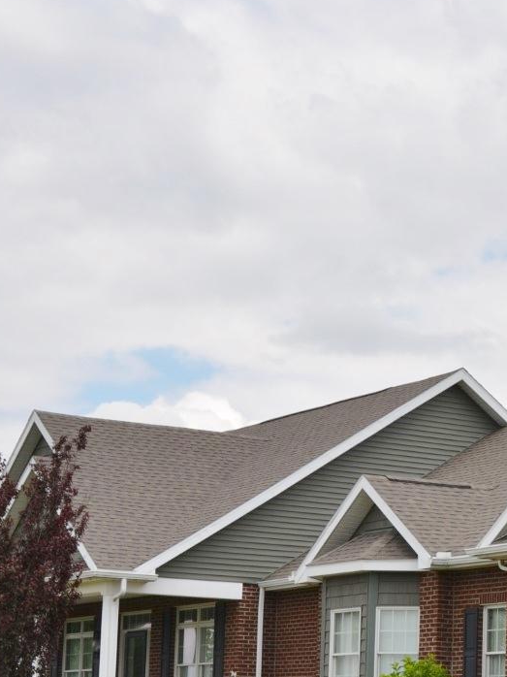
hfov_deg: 14.7
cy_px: 447
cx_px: 603
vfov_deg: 20.2
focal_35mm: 97
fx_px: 1898
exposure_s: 1/200
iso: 100
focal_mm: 29
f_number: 10
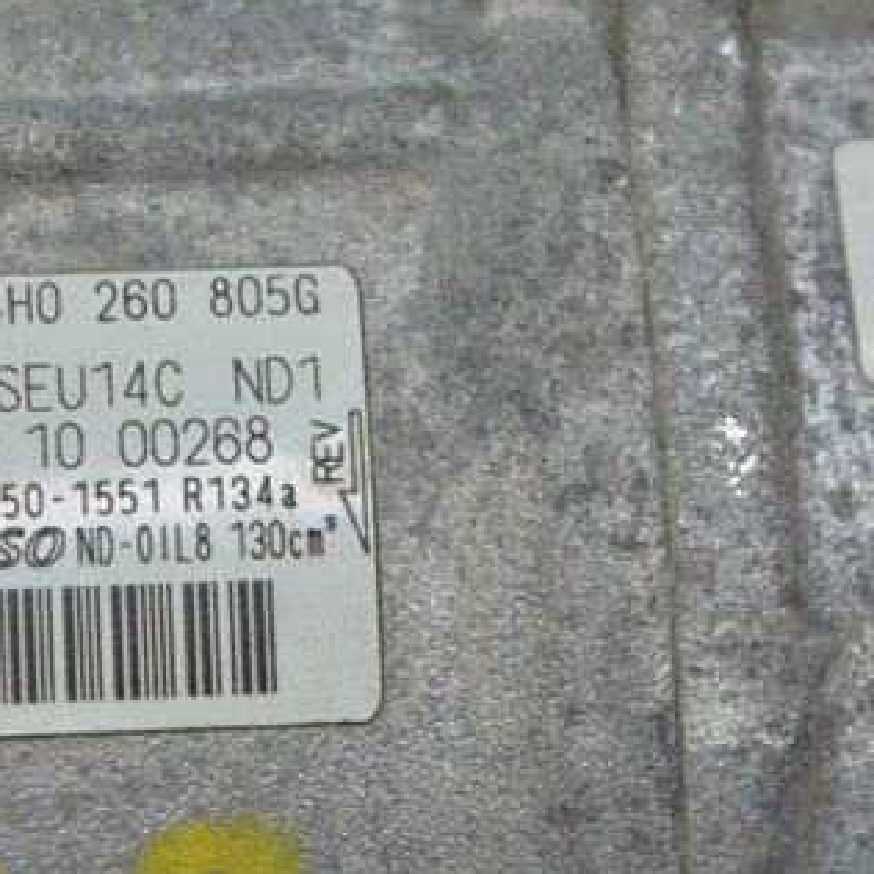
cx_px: 210
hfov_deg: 12.3
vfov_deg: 12.3
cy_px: 469
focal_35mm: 142
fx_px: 4052
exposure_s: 1/60
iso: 400
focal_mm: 55
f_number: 5.6
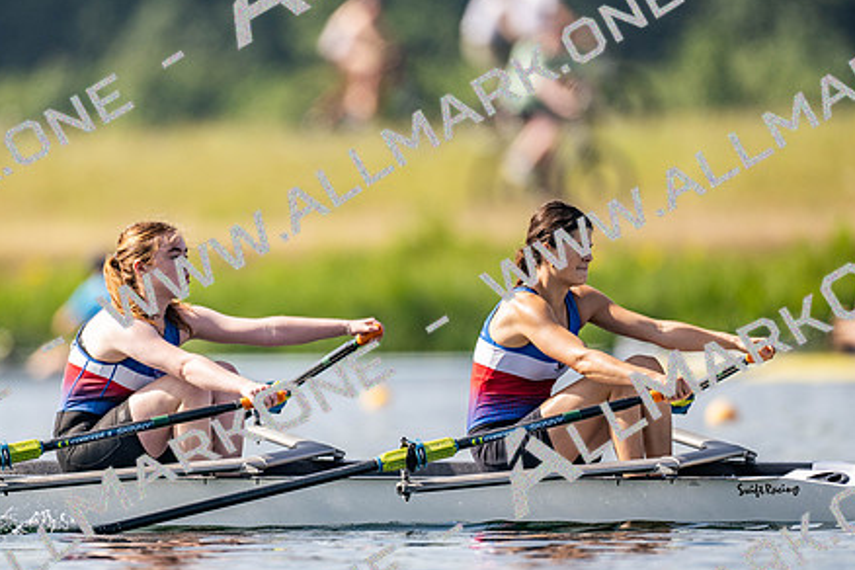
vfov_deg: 1.7
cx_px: 338
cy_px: 335
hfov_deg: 2.6
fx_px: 18856
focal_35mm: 794
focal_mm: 600
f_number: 4
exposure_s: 1/2500
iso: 180
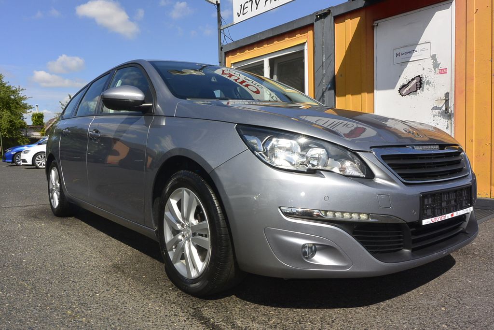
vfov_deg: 47.9
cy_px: 165
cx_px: 247
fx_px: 371
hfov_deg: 67.4
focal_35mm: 27
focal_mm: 10
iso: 160
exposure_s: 1/250
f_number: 11
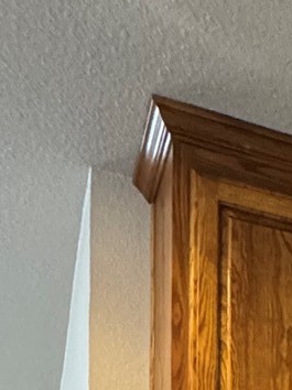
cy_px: 725
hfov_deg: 16.4
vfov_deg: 18.3
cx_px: 457
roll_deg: -0.9
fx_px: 912
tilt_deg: -3.8
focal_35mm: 81
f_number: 2.2
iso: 800
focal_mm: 2.22
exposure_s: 1/60
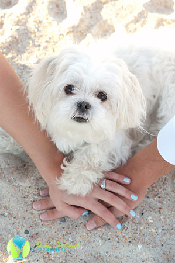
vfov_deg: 23.9
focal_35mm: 85
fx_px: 621
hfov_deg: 16.0
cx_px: 88
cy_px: 132
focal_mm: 85
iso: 100
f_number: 7.1
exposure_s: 1/30
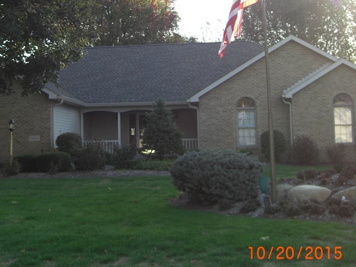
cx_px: 124
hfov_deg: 28.8
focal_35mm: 67
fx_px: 689
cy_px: 66
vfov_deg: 21.7
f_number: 2.8
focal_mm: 7.9
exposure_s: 1/320
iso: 80
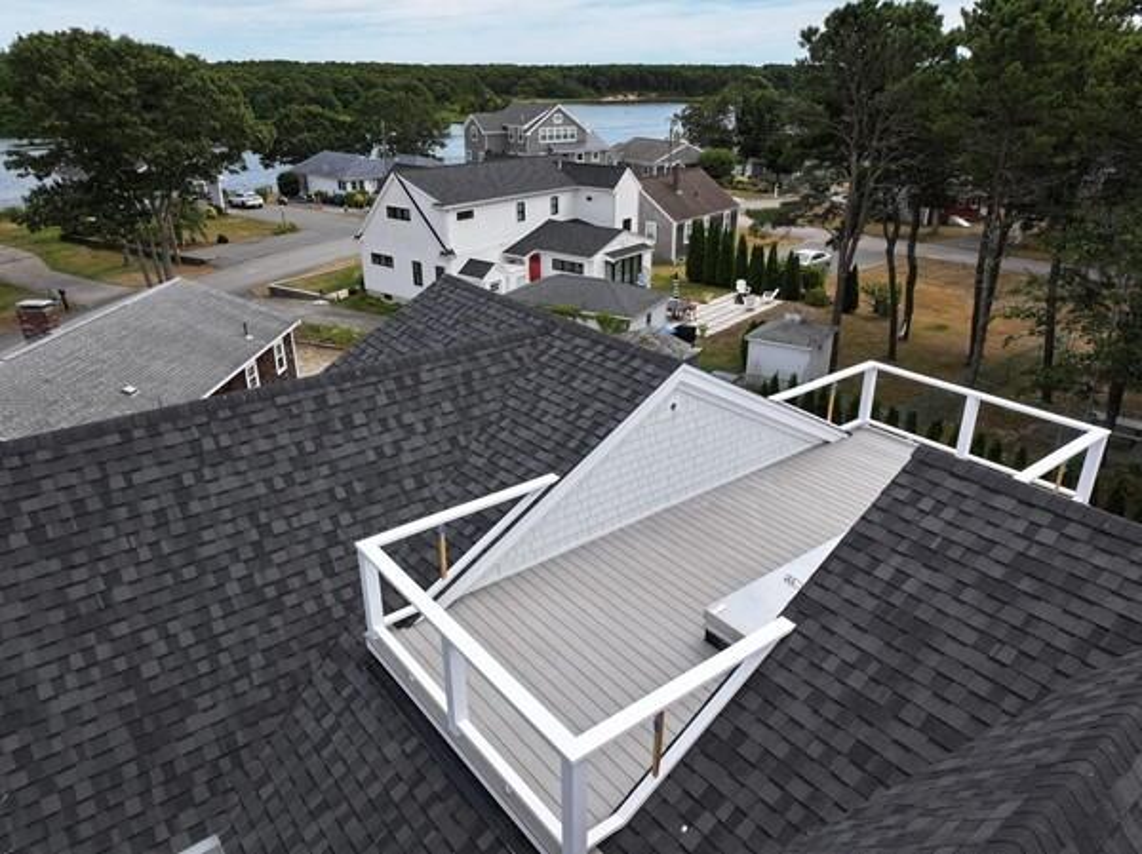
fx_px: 791
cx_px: 571
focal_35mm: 24
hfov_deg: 71.6
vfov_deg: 56.7
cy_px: 427
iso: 140
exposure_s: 1/30
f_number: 2.8
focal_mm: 12.29
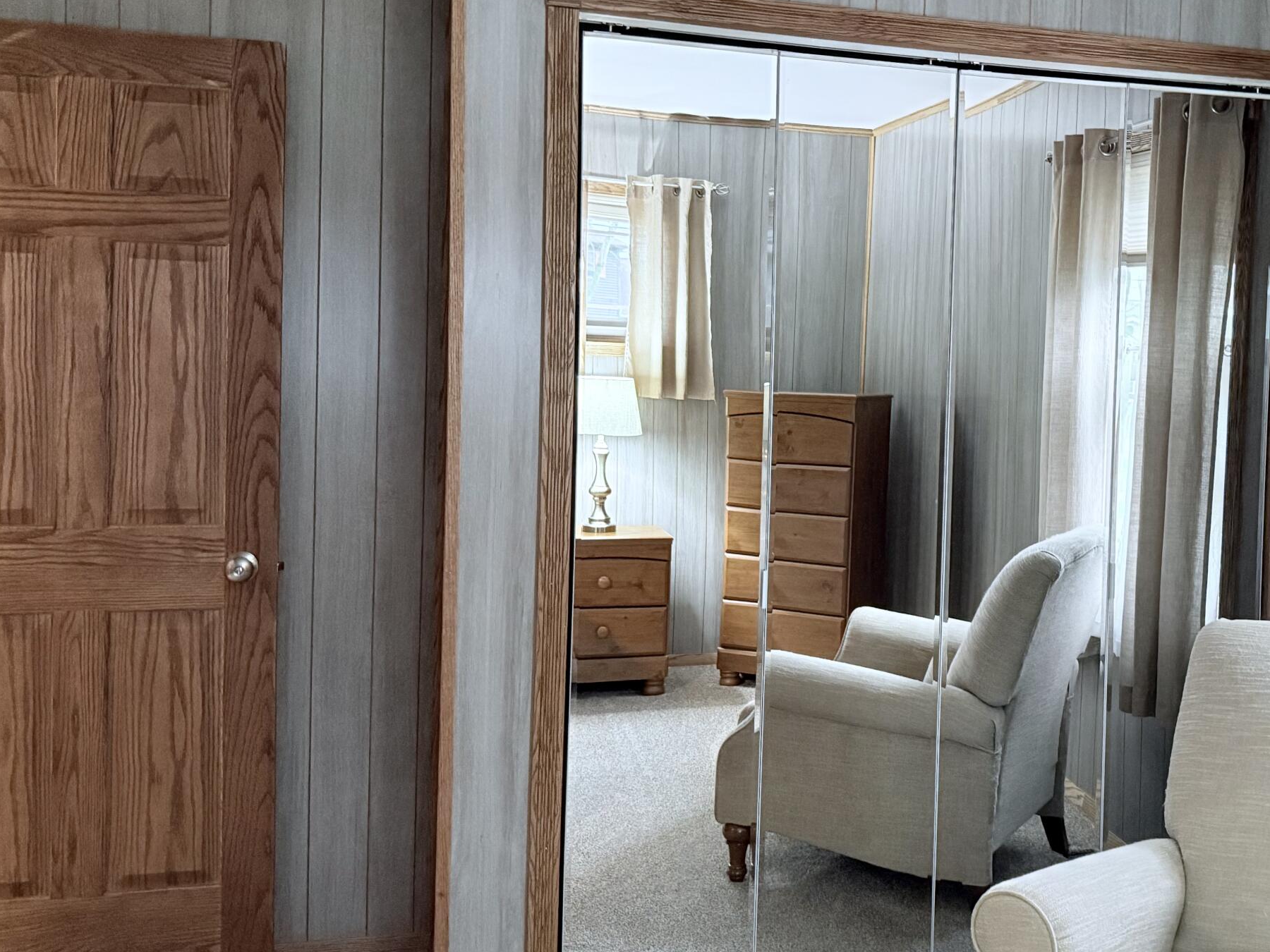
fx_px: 1468
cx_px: 920
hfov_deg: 45.5
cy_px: 415
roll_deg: -2.1
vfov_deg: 35.9
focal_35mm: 40
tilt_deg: -1.7
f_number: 1.78
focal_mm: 6.76
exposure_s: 1/40
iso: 800
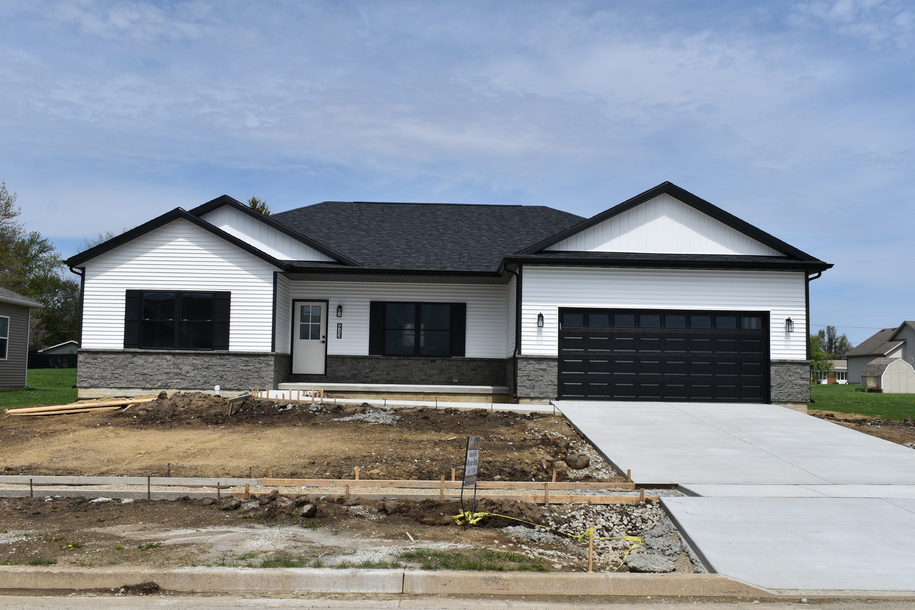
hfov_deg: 53.1
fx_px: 915
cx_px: 458
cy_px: 305
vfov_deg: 36.9
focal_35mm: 36
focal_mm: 24
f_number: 9
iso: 100
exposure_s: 1/400
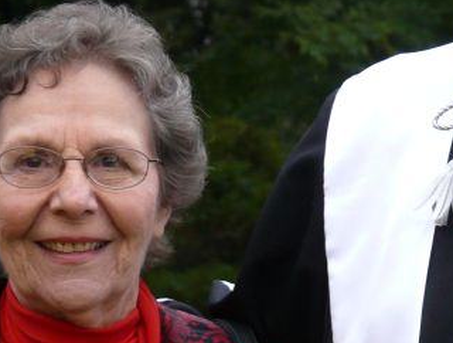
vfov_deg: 5.2
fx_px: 3806
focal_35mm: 290
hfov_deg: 6.8
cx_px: 358
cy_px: 82
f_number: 3.6
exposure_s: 1/50
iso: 200
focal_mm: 24.5
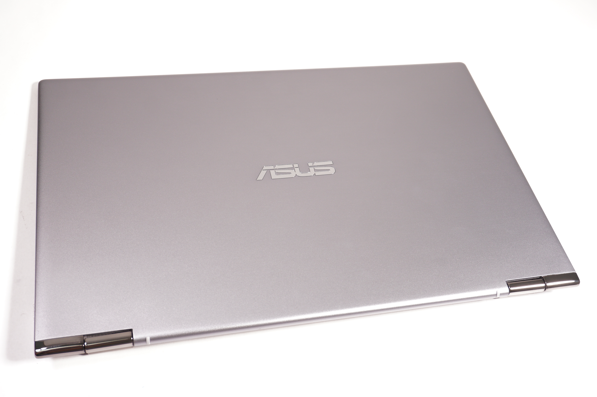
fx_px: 646
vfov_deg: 34.1
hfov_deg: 49.6
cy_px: 198
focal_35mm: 39
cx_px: 298
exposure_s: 1/50
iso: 500
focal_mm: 26
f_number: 5.6
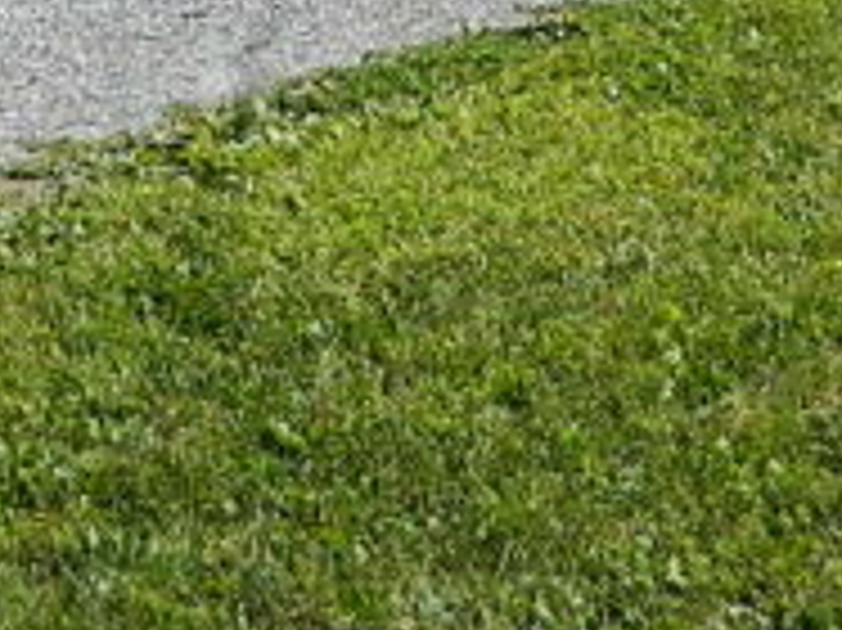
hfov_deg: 17.1
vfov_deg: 11.8
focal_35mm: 115
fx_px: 2795
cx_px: 419
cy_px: -544
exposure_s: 1/640
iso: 80
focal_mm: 5.1
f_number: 3.2
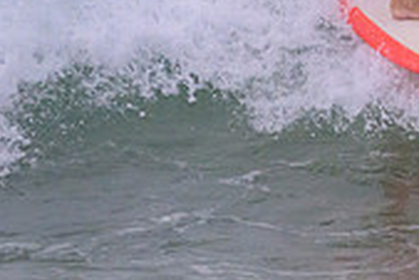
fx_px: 31929
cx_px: 672
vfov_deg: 0.5
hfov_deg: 0.8
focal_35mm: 2741
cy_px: -110
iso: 2500
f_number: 11
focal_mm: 800
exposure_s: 1/2000
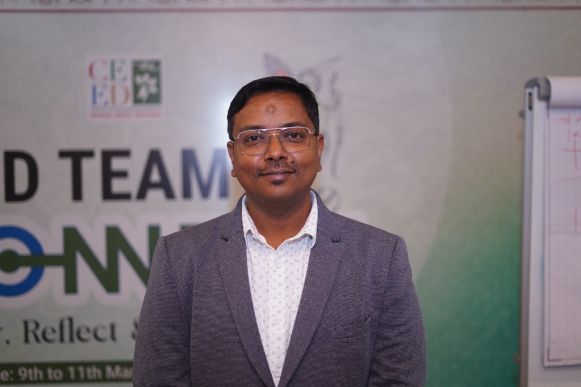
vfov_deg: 27.0
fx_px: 807
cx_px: 290
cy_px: 194
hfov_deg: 39.6
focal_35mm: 50
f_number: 1.8
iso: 250
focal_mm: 50
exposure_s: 1/125
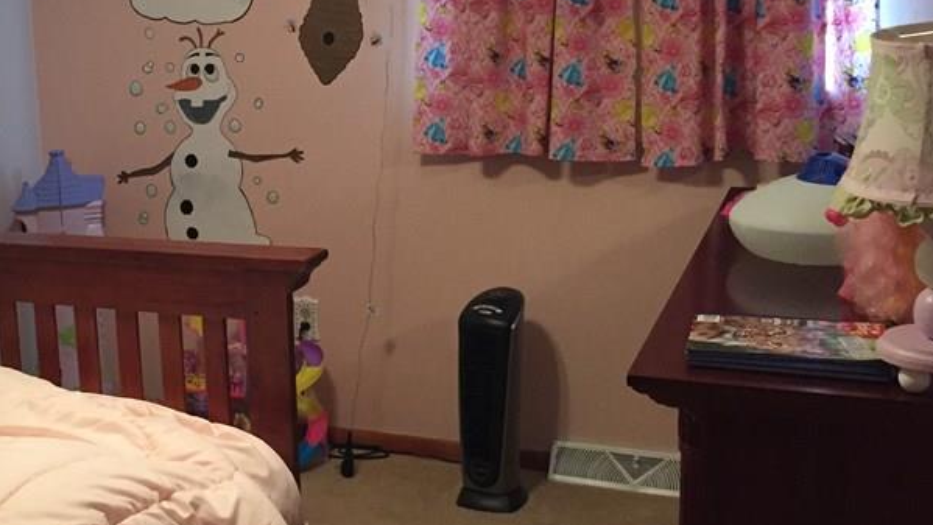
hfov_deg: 37.4
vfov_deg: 22.2
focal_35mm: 54
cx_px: 221
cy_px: 249
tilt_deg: -12.4
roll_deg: +3.4
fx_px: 1336
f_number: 2.2
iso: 250
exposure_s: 1/30
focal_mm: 4.15
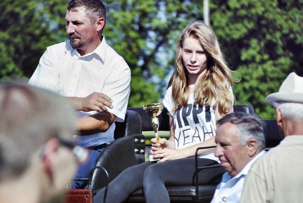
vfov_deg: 6.1
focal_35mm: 225
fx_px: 1897
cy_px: 102
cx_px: 152
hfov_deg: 9.1
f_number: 5
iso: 140
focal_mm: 150
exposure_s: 1/1000
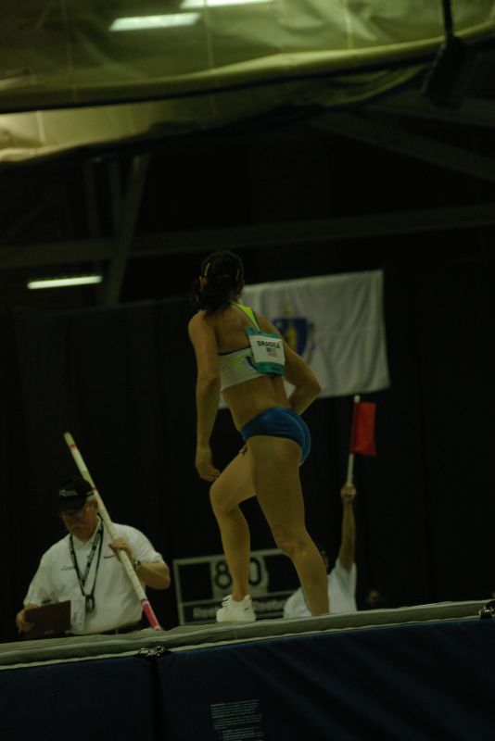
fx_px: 5873
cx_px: 248
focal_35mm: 285
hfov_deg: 4.8
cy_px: 370
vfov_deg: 7.2
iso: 800
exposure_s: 1/125
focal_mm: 190
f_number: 6.3
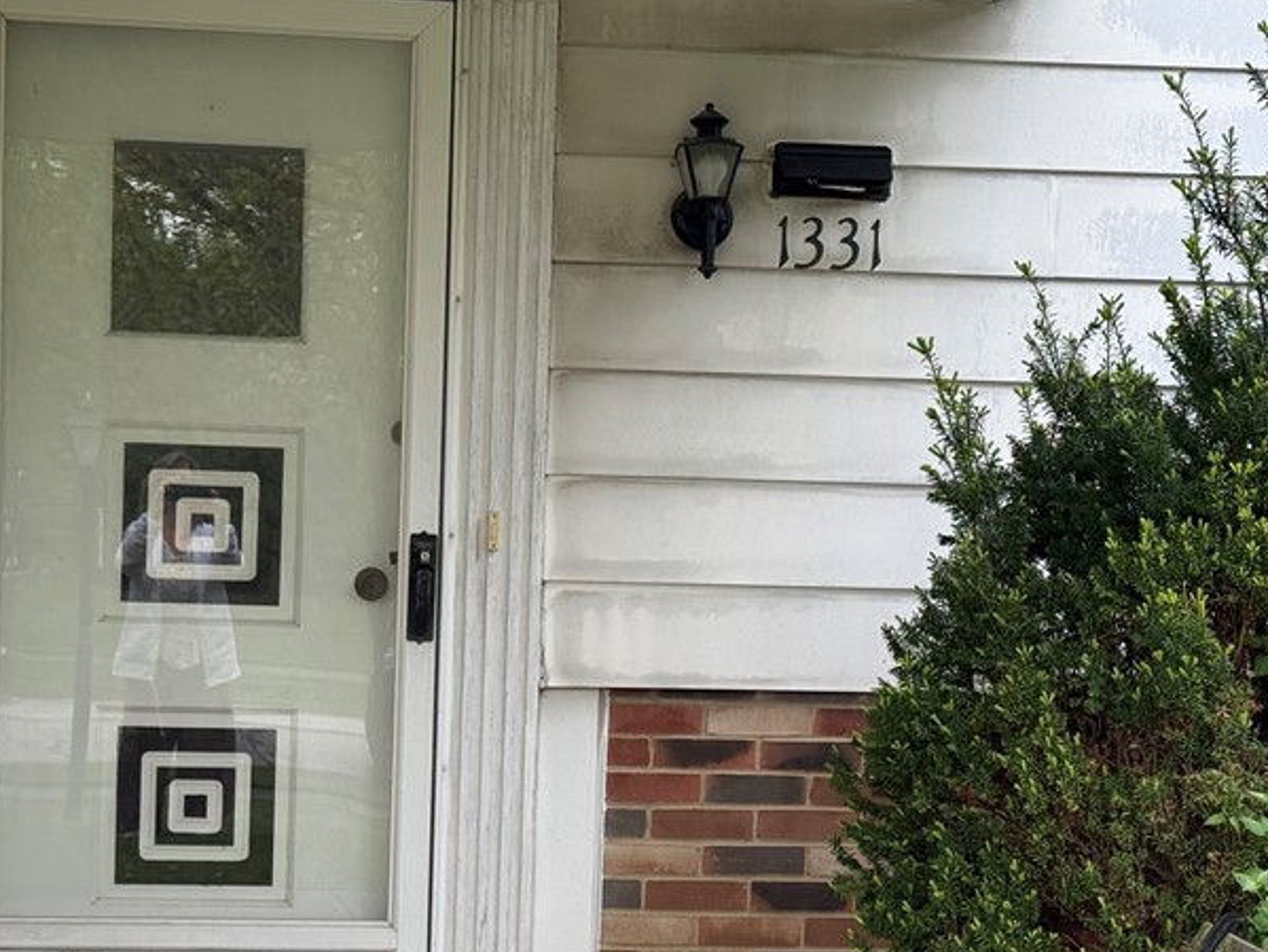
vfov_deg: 18.0
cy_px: 641
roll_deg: +0.2
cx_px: 500
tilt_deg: -4.1
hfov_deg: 23.8
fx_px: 3006
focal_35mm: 82
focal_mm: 6.76
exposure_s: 1/487
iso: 100
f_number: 1.78
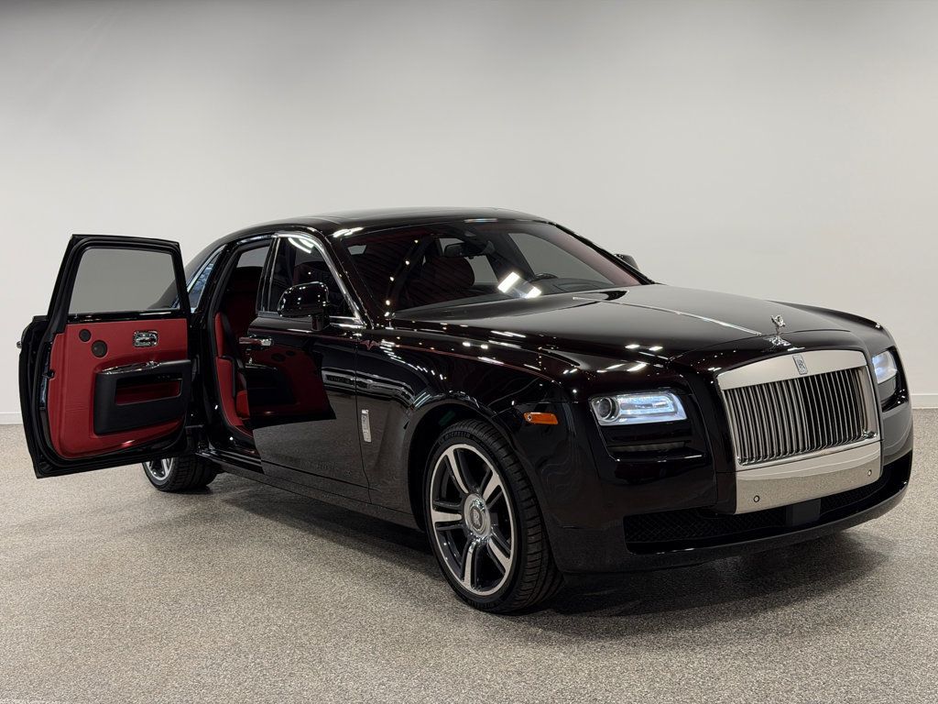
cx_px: 469
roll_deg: +3.8
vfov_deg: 30.3
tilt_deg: -5.9
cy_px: 352
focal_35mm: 48
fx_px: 1301
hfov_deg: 39.7
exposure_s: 1/189
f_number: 1.78
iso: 50
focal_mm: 6.76
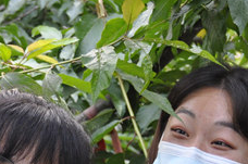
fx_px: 1051
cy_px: 302
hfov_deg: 13.4
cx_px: 160
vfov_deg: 8.6
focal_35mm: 153
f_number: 4
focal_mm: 27
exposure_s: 1/60
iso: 800
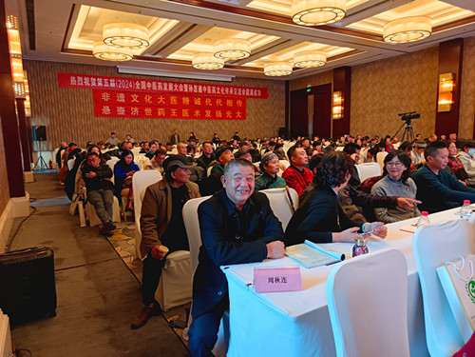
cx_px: 238
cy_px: 178
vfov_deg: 56.8
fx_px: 329
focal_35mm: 24
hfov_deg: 71.6
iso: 922
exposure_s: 1/25
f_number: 1.75
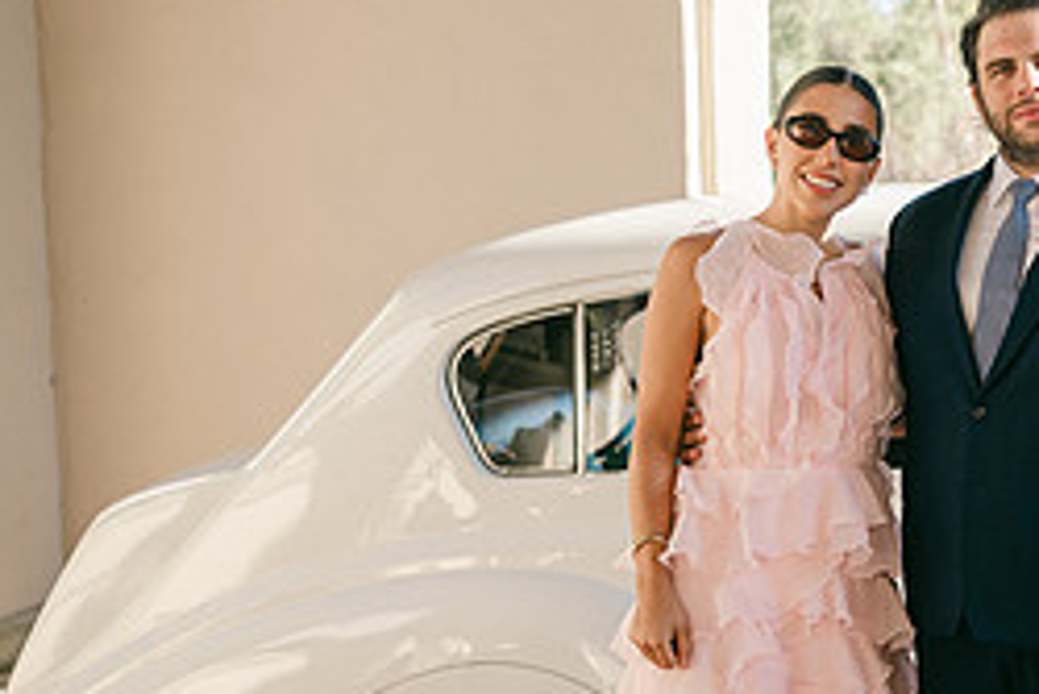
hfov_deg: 22.9
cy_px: 509
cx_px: 1160
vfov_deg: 16.4
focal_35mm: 83
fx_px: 2397
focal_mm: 35
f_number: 2.2
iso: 64
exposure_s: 1/400
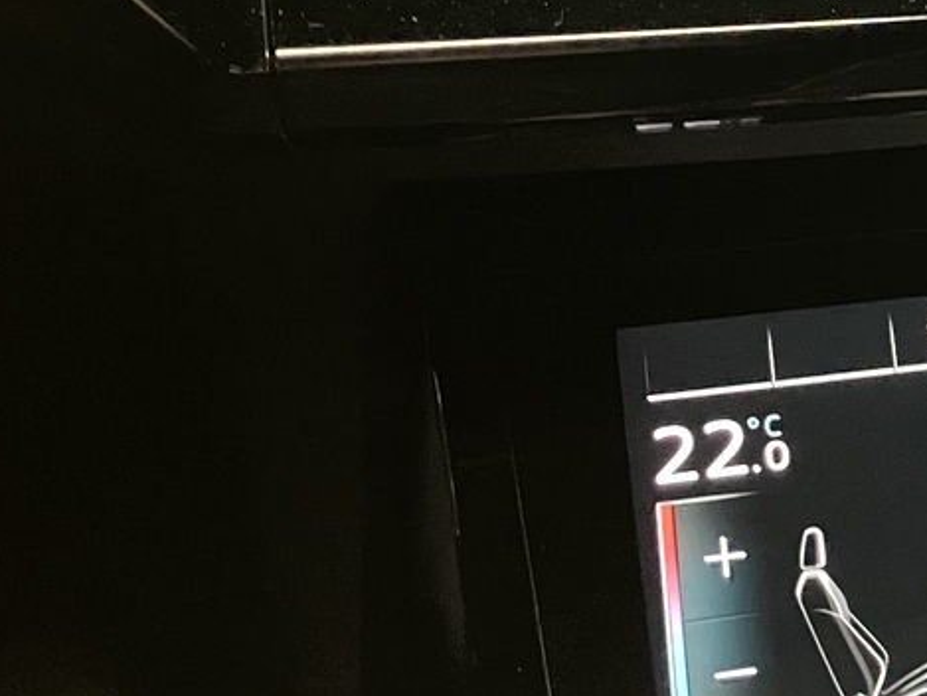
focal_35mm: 86
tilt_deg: -24.4
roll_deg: -1.3
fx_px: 2304
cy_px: 142
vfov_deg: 17.0
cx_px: 1257
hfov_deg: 20.5
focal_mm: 3.99
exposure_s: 1/28
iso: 640
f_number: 1.8
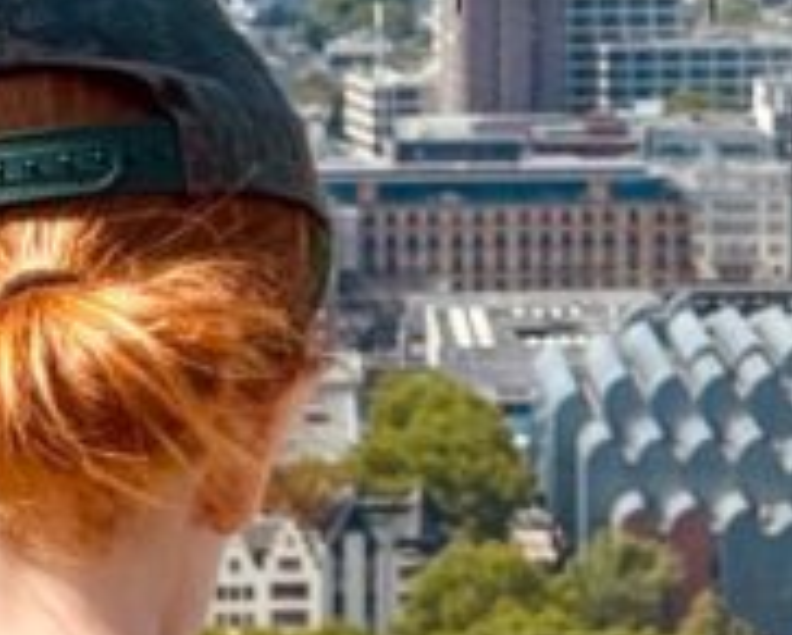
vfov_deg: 5.9
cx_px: 983
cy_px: 474
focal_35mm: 263
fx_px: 6171
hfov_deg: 7.3
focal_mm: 6.76
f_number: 1.78
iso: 64
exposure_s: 1/4310
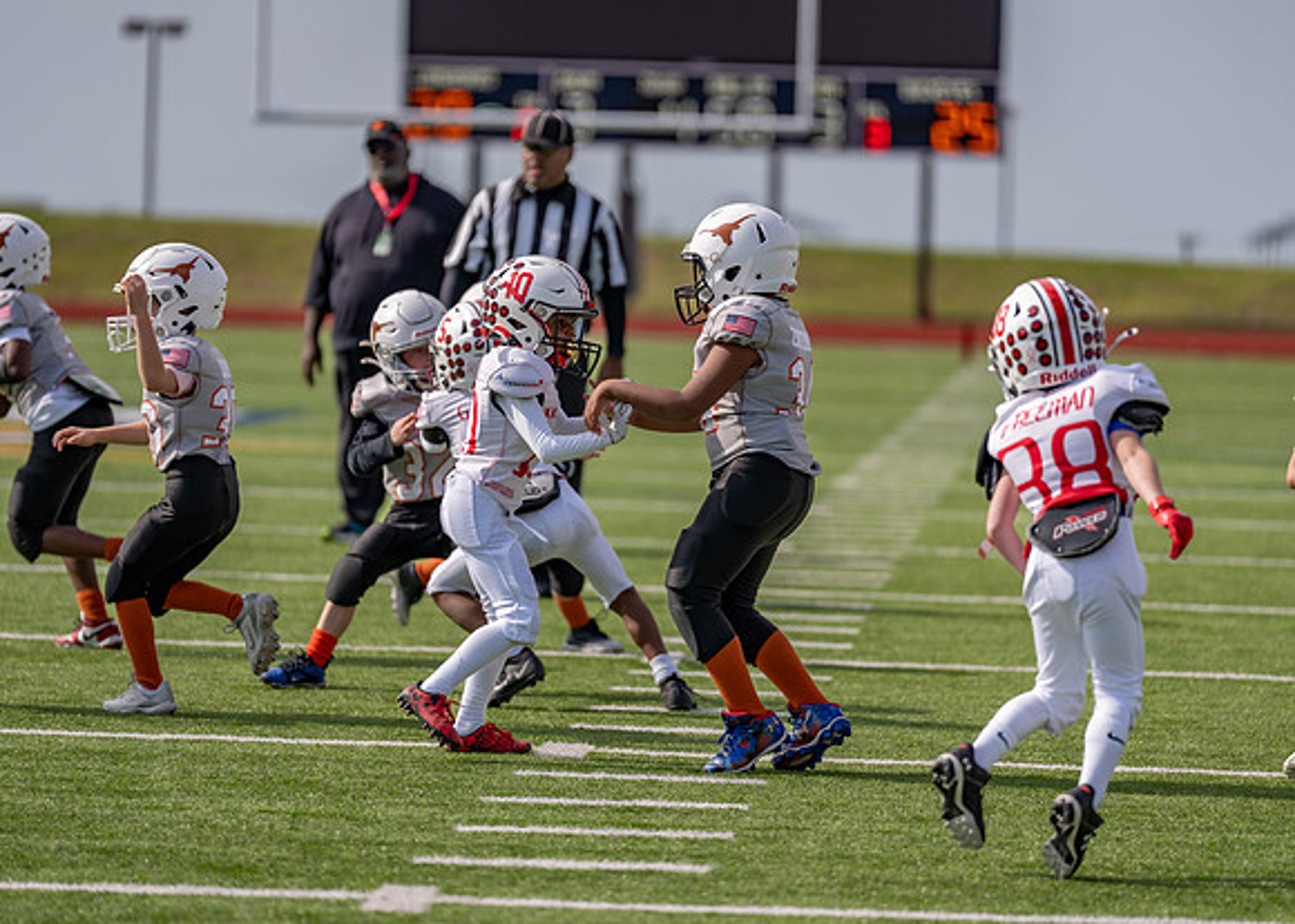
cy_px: 462
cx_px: 648
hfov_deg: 9.6
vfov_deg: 6.9
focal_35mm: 210
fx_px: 7706
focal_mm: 200
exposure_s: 1/4000
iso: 160
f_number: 2.8
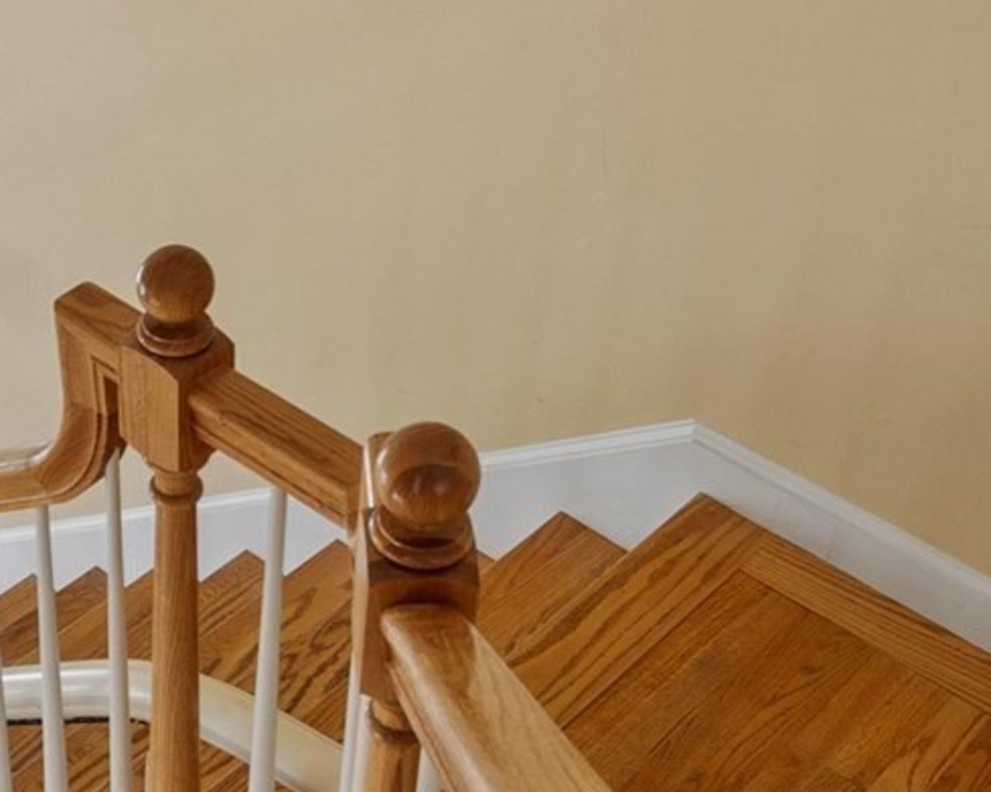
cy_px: 258
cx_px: 235
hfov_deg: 31.3
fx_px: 1730
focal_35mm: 59
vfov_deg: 25.6
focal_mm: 10
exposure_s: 1/2.5
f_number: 8
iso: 320
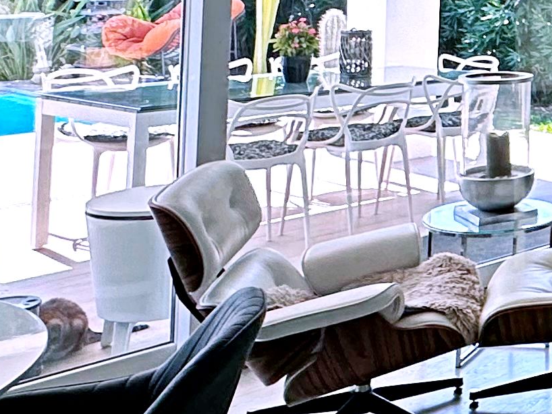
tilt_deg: +1.4
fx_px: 1101
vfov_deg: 20.1
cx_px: 878
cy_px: -75
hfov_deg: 22.1
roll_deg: -1.2
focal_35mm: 69
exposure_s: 1/132
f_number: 2.2
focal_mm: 2.22
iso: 40
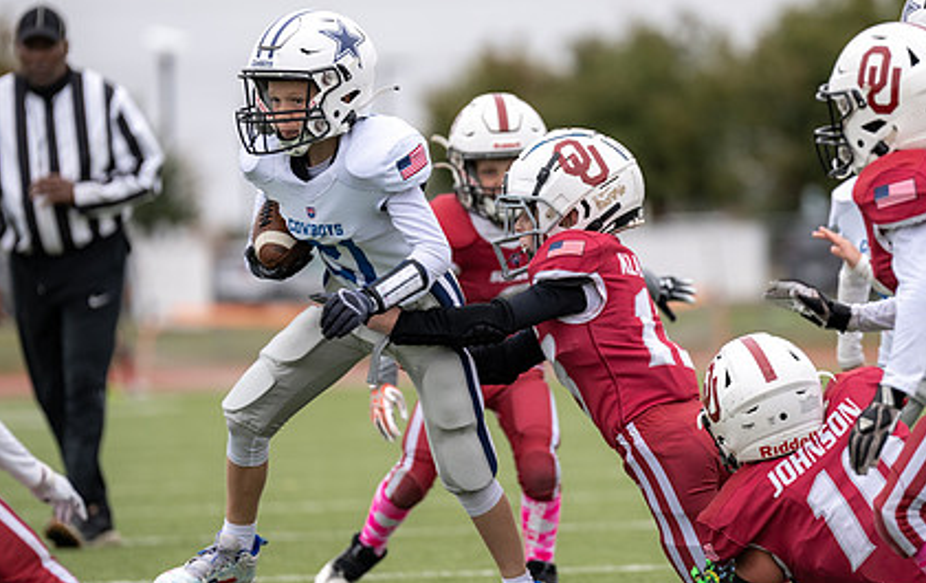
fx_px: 8623
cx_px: 547
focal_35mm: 341
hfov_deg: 6.1
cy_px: 249
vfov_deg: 3.9
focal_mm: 200
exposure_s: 1/1250
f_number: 2.8
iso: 200
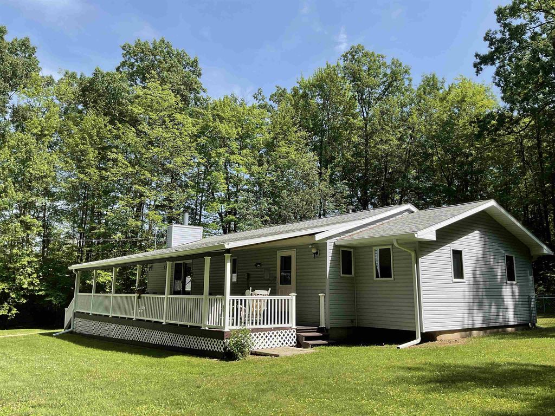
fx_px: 465
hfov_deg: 61.7
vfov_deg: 48.2
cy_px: 208
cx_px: 278
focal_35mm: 29
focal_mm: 3
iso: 16
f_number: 1.8
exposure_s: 1/978
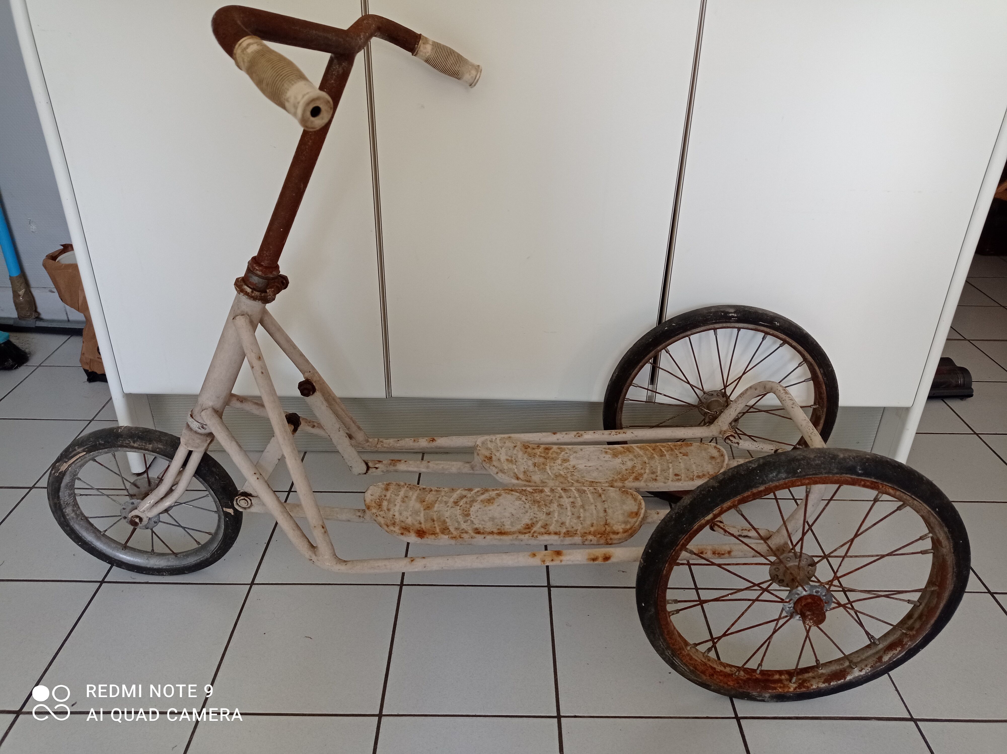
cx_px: 504
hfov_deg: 63.5
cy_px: 377
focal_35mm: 28
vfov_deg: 49.7
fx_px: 814
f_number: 1.79
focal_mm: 4.74
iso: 146
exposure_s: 1/100
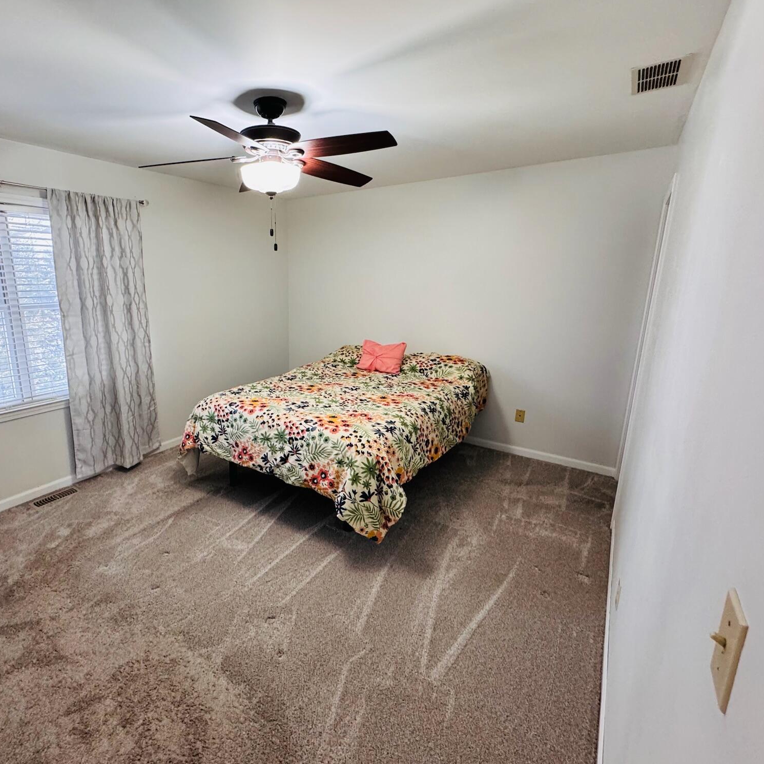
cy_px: 373
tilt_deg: -13.1
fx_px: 424
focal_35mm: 17
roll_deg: -0.3
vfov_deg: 84.0
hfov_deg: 82.5
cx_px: 292
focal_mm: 2.22
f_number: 2.2
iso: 400
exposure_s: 1/60
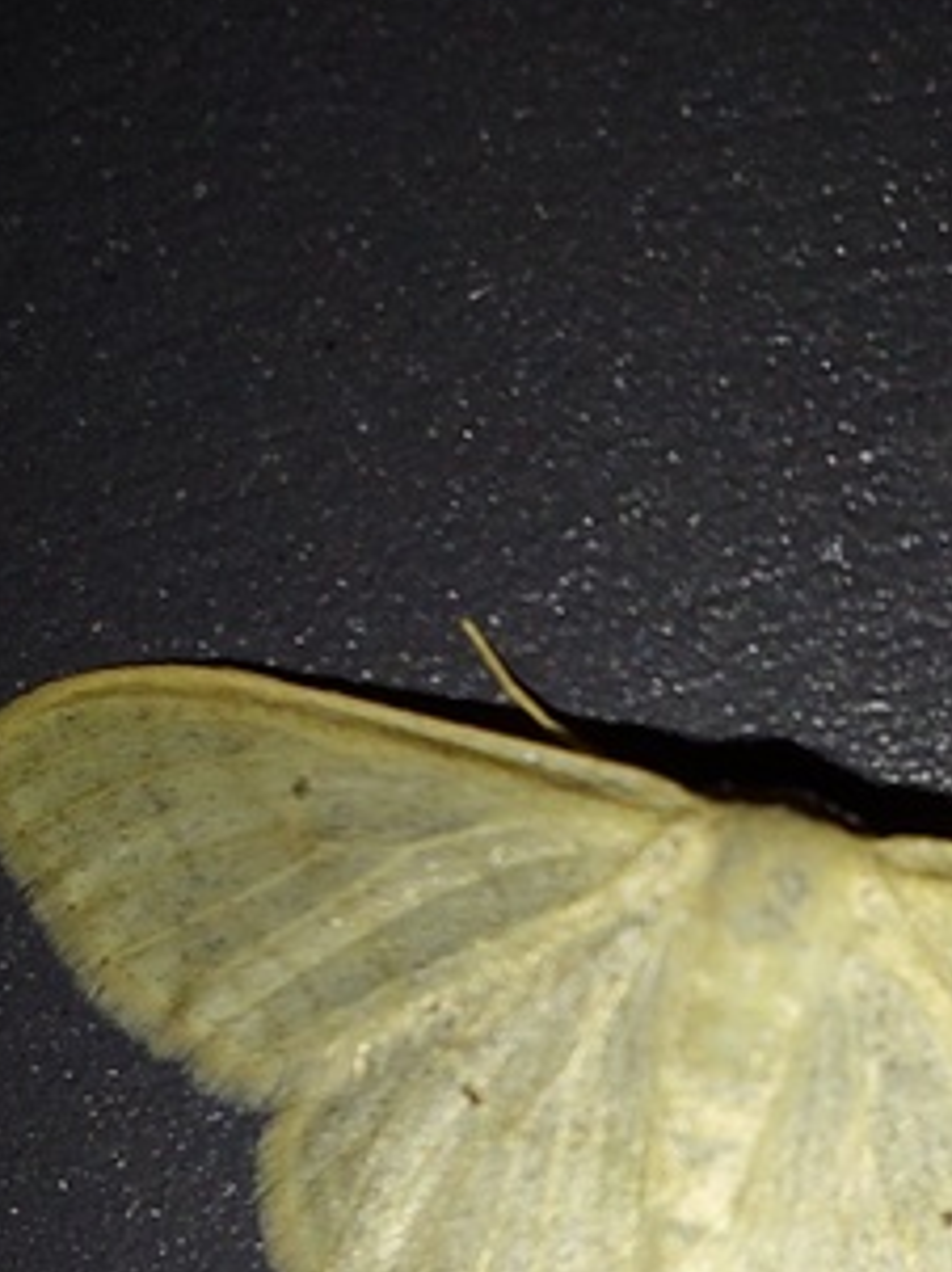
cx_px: 824
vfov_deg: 35.1
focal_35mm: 53
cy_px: 1011
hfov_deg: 26.7
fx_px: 1946
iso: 50
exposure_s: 1/387
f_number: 2.4
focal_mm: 2.13
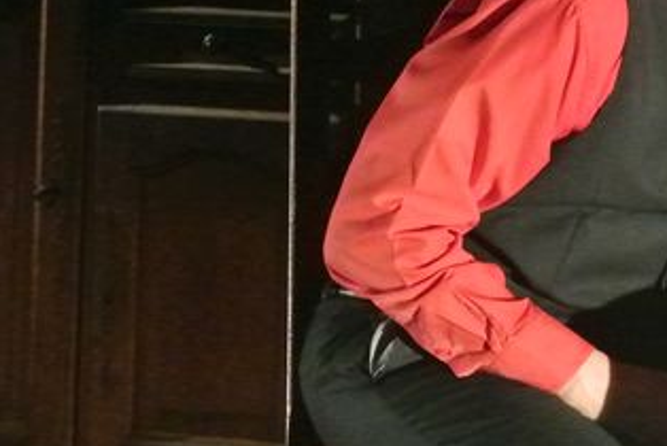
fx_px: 7566
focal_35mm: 408
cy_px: 50
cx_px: 845
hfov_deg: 5.0
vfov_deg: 3.4
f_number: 6.3
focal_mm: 59.4
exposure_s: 1/80
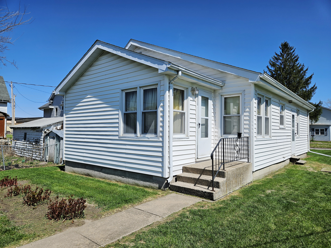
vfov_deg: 58.9
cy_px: 124
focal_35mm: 23
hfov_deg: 73.9
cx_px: 166
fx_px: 220
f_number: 1.8
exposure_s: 1/3589
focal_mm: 5.4
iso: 25
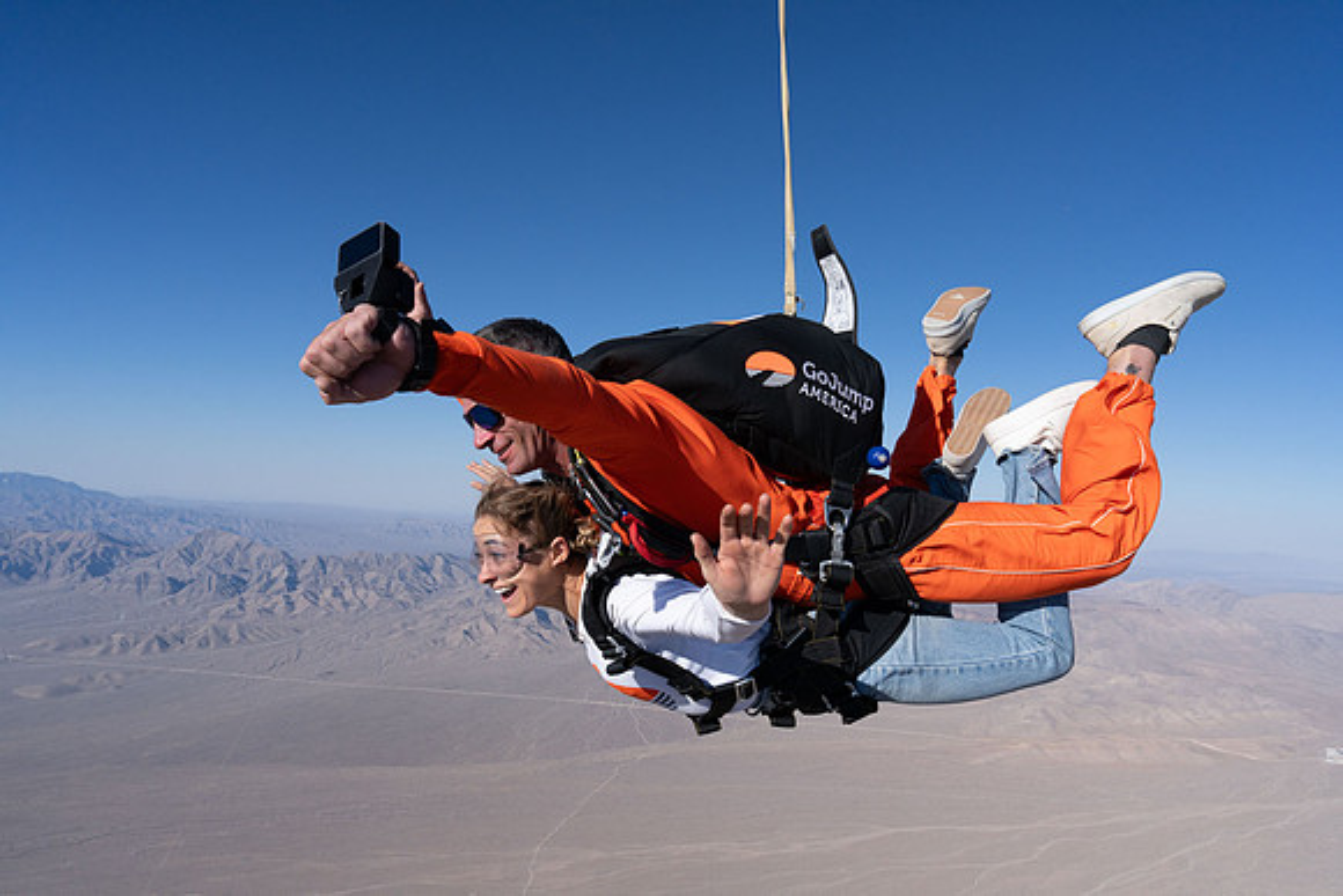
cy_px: 448
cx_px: 672
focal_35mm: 24
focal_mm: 24
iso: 800
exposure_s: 1/2000
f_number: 11
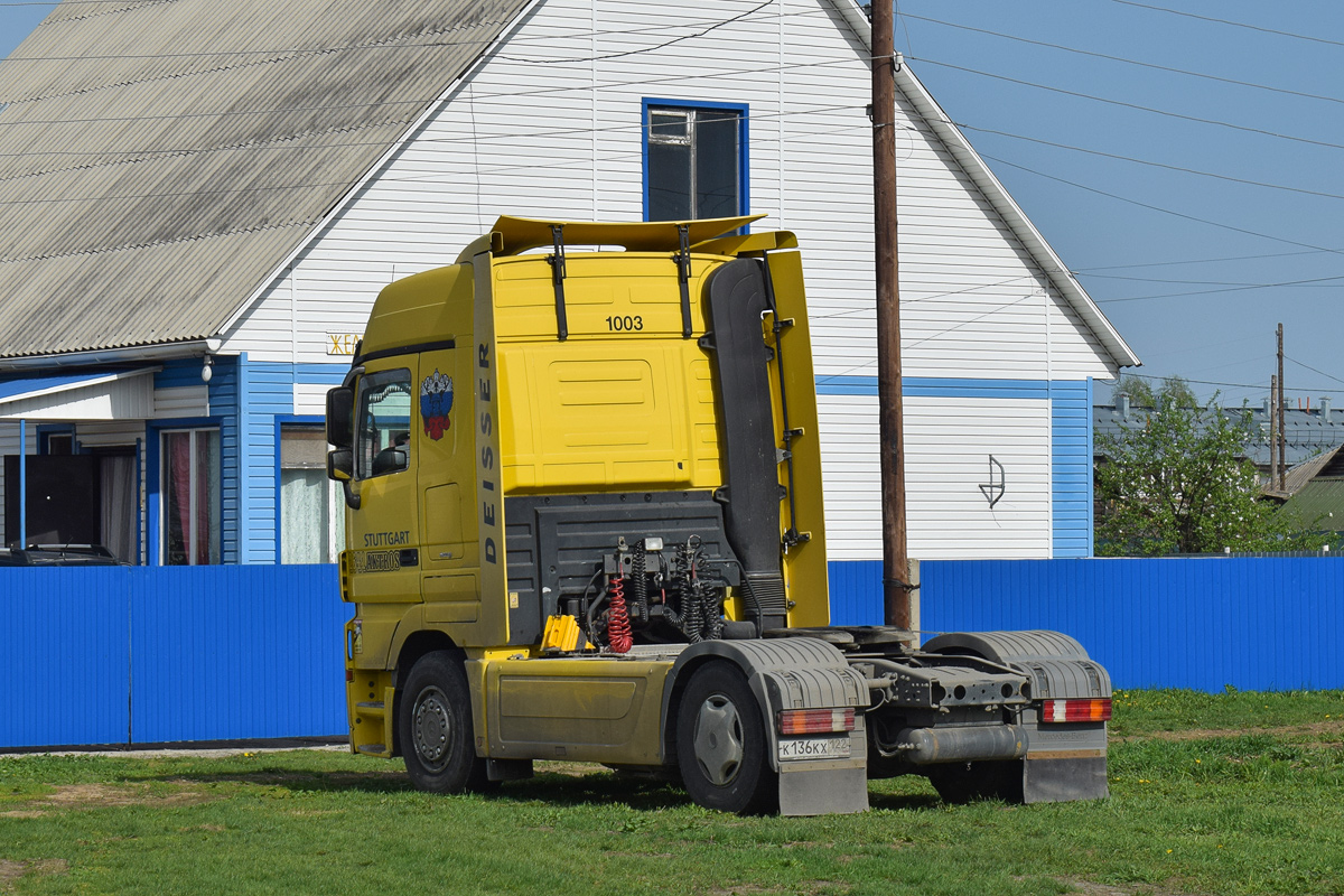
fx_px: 3080
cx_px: 672
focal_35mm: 82
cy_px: 448
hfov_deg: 24.6
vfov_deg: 16.6
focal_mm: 55
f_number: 8
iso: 200
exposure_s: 1/1000
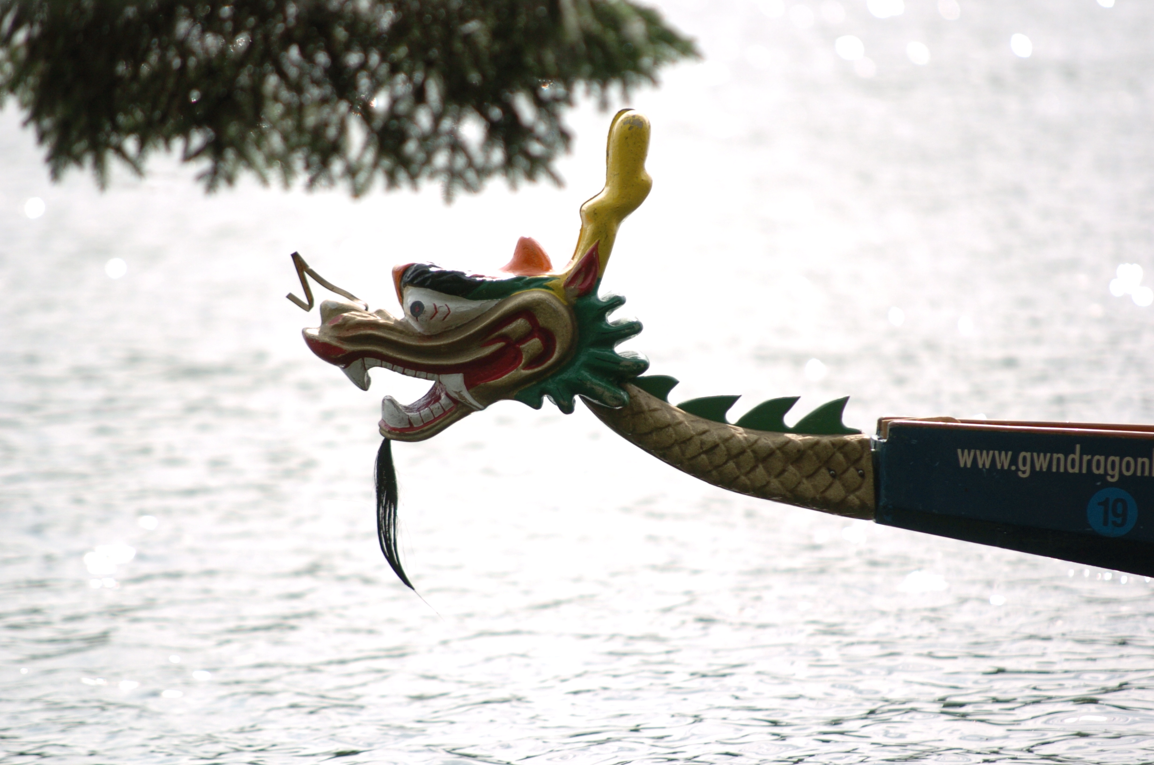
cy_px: 382
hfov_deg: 6.9
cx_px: 577
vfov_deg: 4.6
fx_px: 9597
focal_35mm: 300
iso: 200
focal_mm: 200
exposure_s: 1/2500
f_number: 2.8
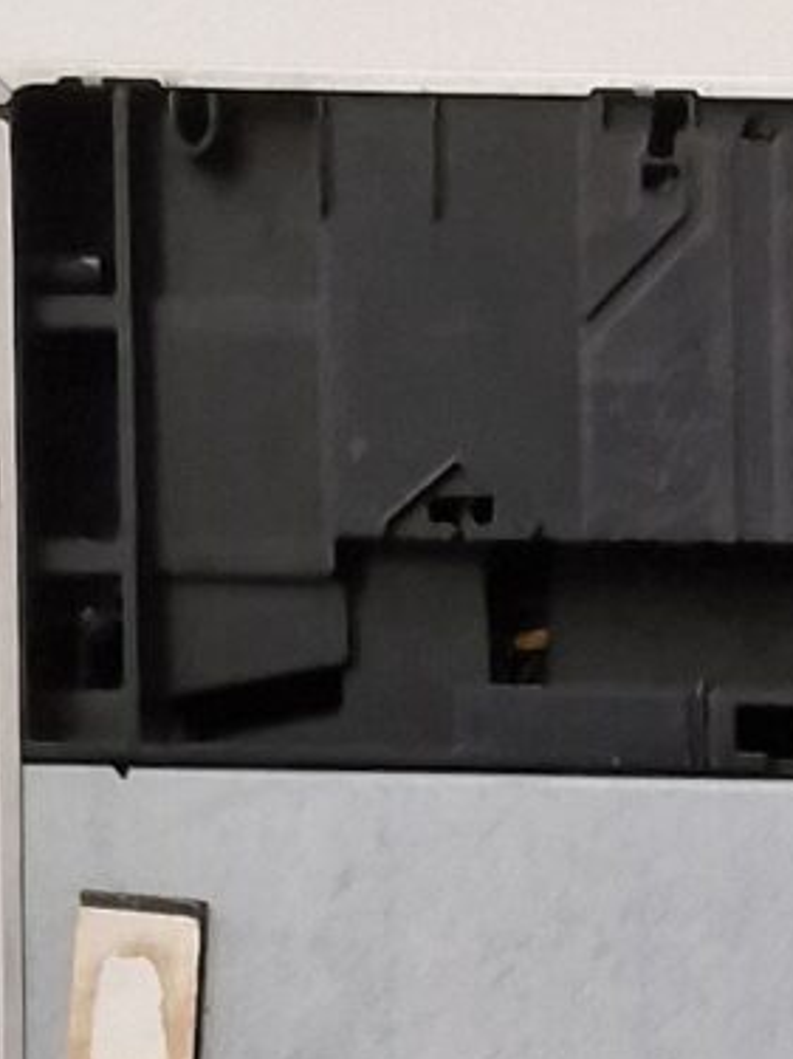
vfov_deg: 11.7
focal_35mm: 157
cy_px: 1841
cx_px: 1738
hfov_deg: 8.8
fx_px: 4798
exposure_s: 1/180
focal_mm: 6.4
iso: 80
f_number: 1.8
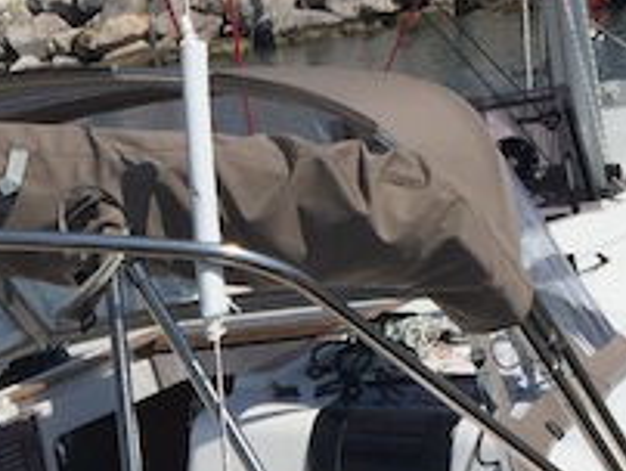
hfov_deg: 13.2
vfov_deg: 9.7
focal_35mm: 147
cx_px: -50
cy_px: 756
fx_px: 2662
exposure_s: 1/6623
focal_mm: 4.15
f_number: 2.2
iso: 32
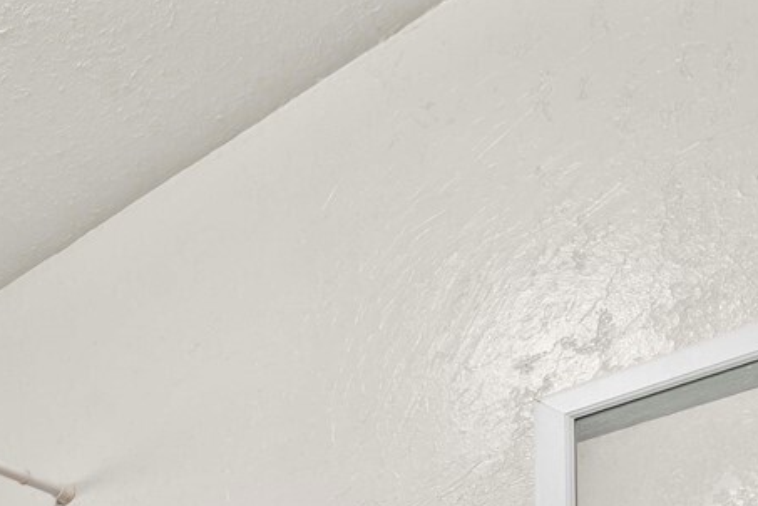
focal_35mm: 45
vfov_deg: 20.7
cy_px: 911
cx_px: -197
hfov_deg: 33.5
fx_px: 947
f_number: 6.7
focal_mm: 12
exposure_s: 1/4
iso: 1000
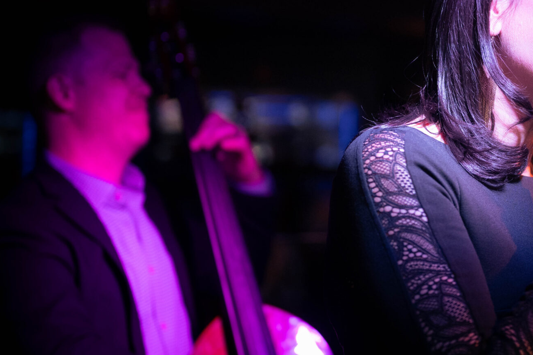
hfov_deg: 20.5
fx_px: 1451
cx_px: 462
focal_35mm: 98
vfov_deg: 14.0
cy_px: 129
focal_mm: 50
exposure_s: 1/250
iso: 1800
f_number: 1.8
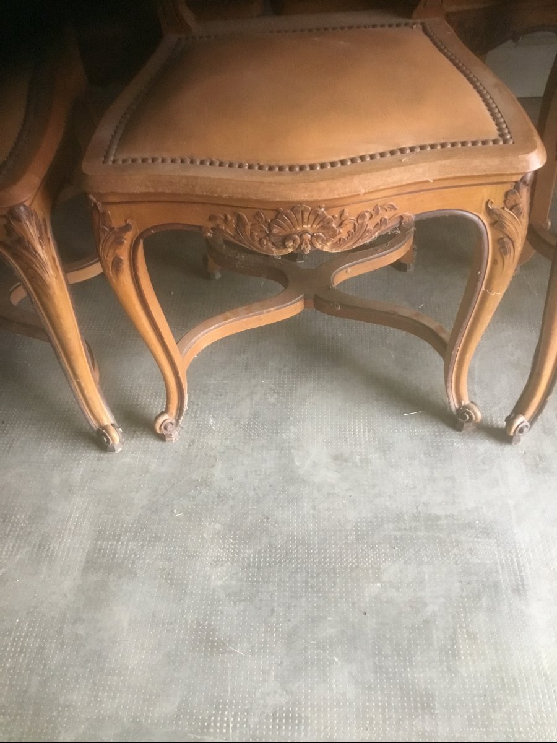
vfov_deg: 58.4
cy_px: 372
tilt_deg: -48.4
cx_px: 278
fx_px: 665
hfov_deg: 45.4
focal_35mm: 31
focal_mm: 3.3
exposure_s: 1/33
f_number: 2.4
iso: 250
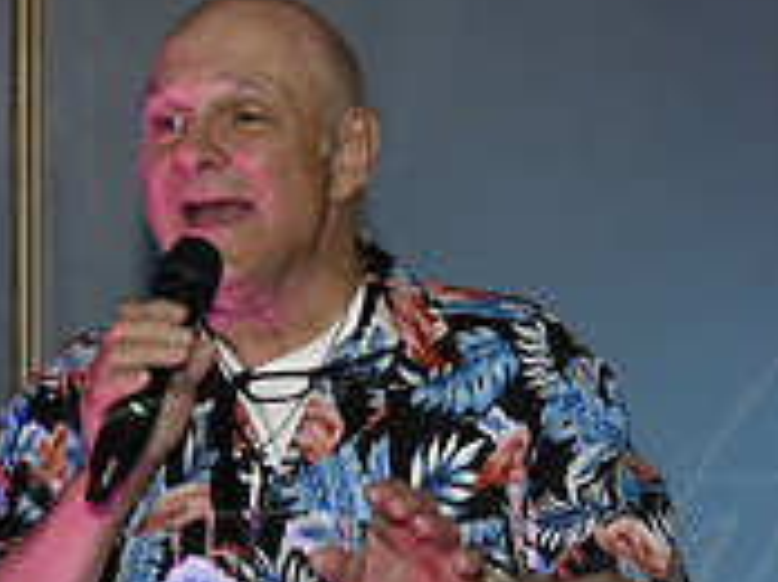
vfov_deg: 6.6
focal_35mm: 225
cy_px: 580
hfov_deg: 8.8
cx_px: 246
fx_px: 5050
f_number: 11
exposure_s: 1/60
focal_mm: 70
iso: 6400
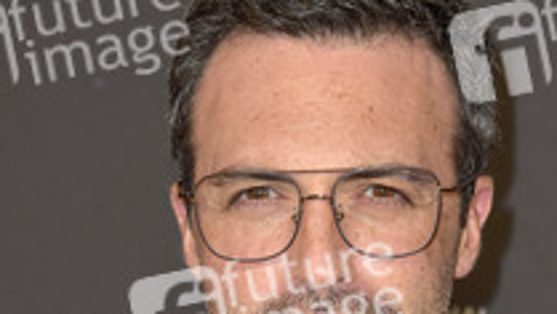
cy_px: 439
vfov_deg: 3.2
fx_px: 5632
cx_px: 345
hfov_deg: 5.7
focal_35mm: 381
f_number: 7.1
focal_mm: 190
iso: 320
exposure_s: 1/250
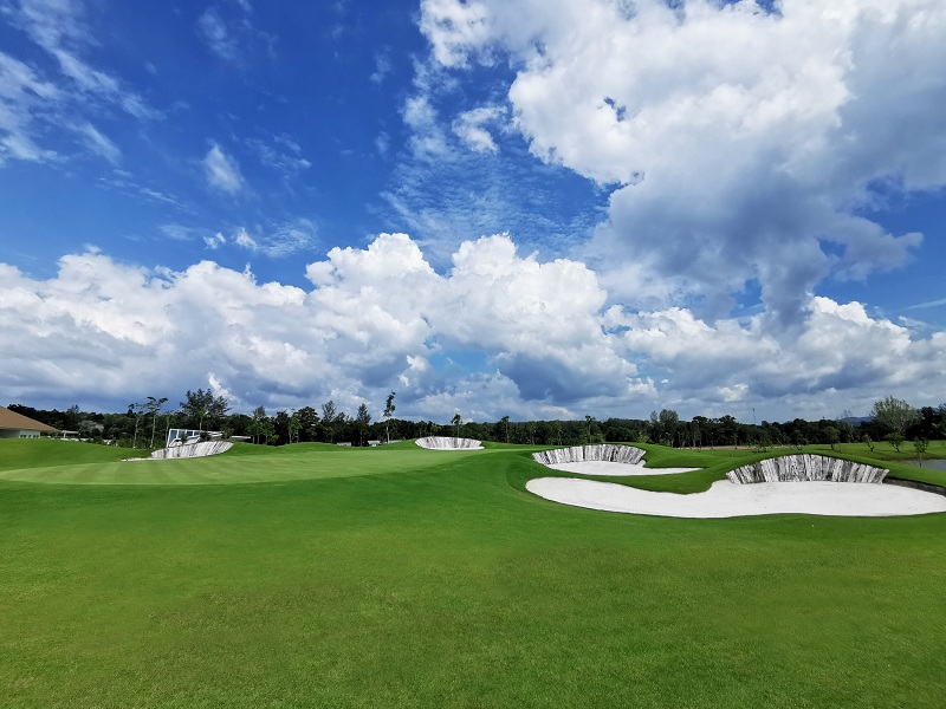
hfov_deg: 91.0
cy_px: 354
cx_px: 473
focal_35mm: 17
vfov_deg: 74.7
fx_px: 465
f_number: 2.2
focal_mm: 2.26
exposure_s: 1/3378
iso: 50
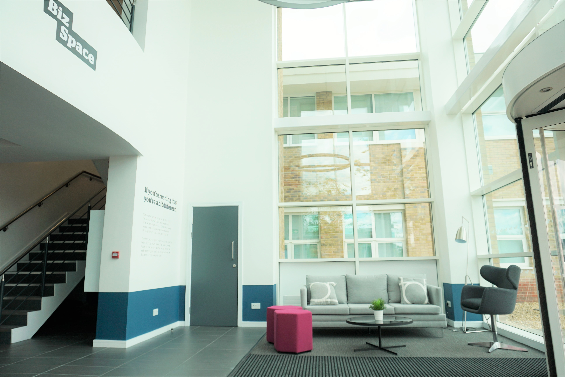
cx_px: 282
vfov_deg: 53.2
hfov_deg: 73.7
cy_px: 188
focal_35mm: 24
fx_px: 377
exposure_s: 1/200
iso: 100
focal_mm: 16
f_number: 4.5
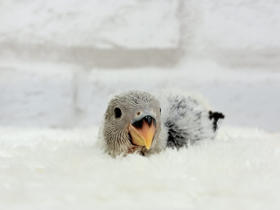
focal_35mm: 52
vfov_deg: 28.0
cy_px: 105
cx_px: 140
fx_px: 421
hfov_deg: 36.8
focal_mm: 5.96
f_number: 1.6
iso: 64
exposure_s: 1/100
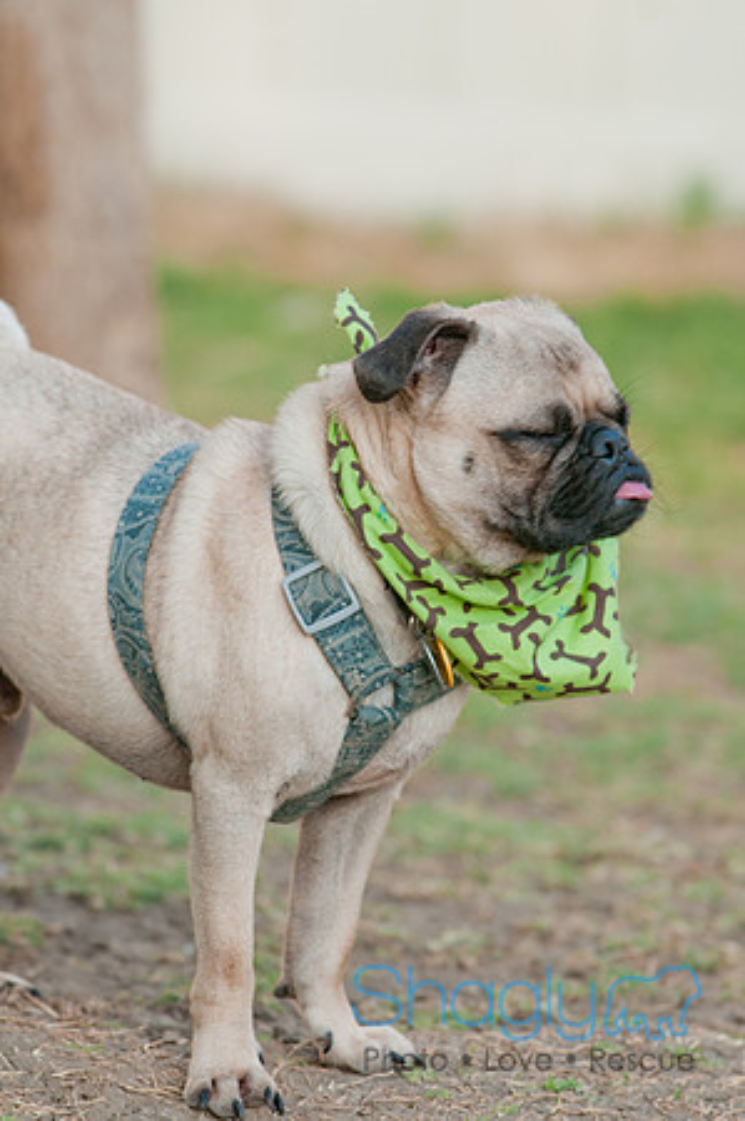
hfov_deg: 4.6
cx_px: 372
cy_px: 560
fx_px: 9333
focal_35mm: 300
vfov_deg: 6.9
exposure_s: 1/200
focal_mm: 200
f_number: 5
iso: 250
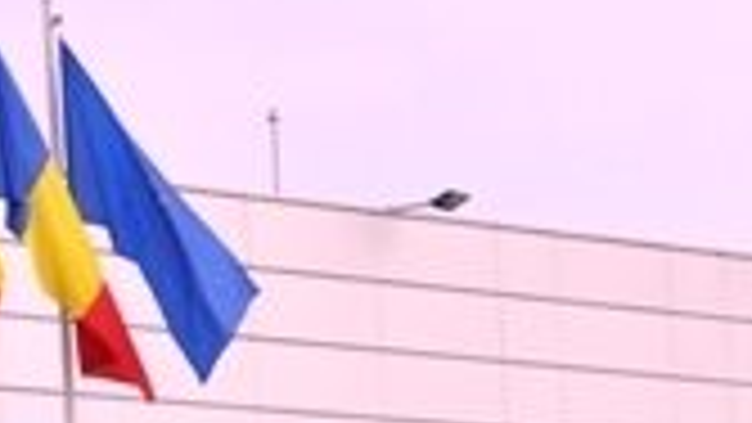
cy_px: 781
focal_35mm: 330
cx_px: 1076
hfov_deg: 6.5
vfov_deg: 3.7
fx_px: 6581
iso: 200
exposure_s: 1/320
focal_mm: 55
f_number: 9
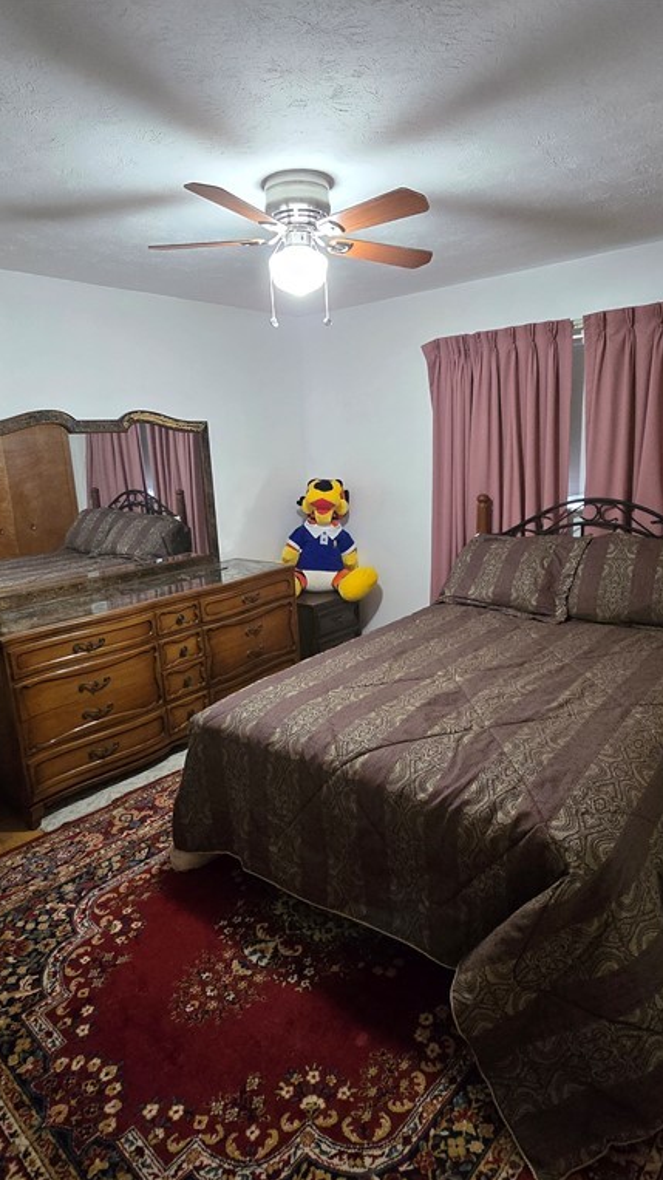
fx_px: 594
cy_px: 589
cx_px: 346
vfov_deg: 89.6
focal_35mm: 19
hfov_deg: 58.3
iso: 1000
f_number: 2.2
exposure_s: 1/60
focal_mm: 2.2
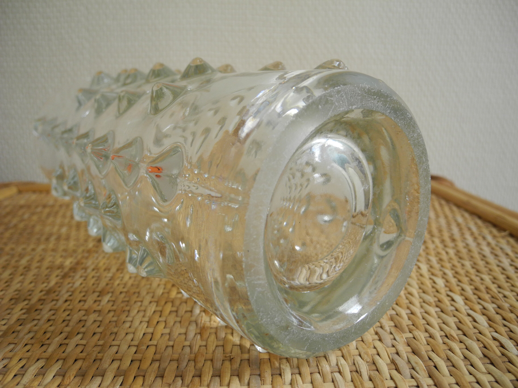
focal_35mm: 28
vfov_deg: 49.7
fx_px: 419
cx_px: 259
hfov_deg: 63.4
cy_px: 194
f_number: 2.8
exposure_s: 1/30
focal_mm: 6
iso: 185
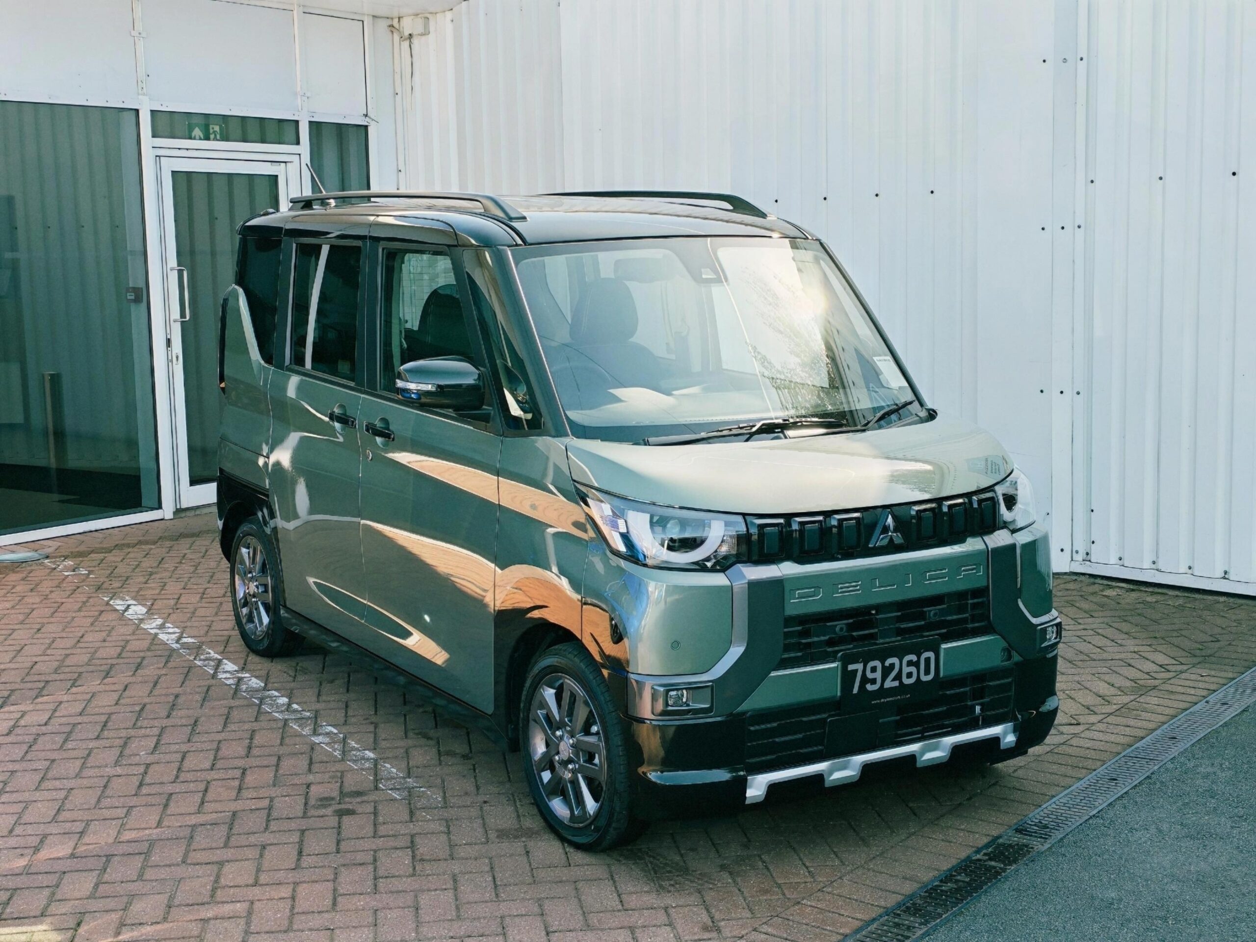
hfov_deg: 39.7
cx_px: 628
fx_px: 1742
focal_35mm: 48
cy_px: 471
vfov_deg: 30.3
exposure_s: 1/150
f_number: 1.9
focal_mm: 6.12
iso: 50
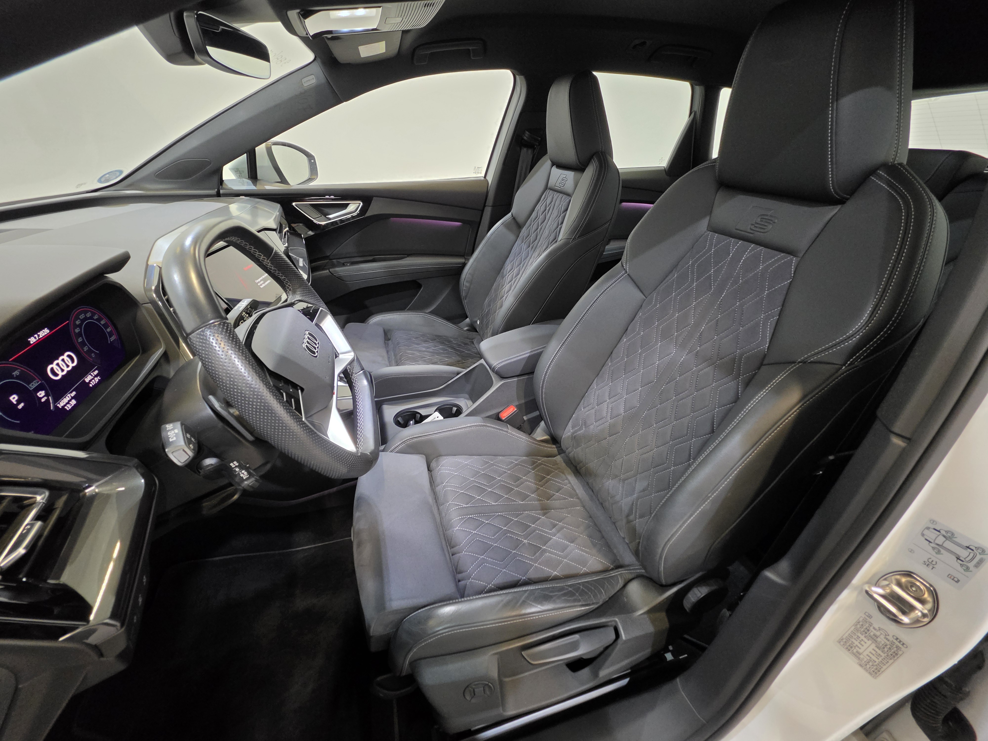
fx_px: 371
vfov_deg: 89.9
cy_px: 370
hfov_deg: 106.2
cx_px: 494
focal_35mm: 13
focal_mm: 2.2
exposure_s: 1/50
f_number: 1.9
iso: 500
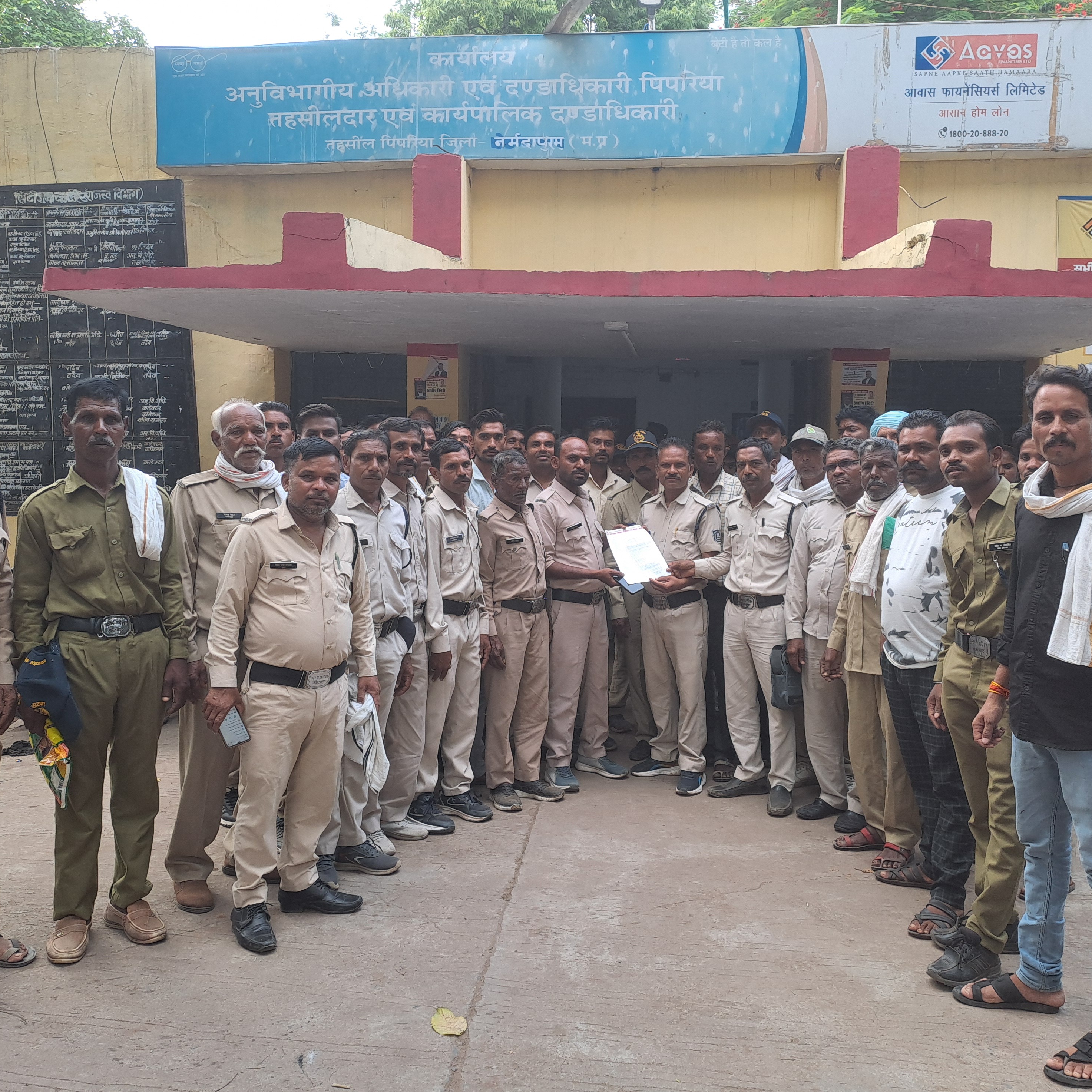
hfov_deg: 54.0
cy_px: 542
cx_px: 572
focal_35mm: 30
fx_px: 1071
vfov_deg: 54.0
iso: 32
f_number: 1.8
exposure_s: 1/100
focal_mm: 4.65
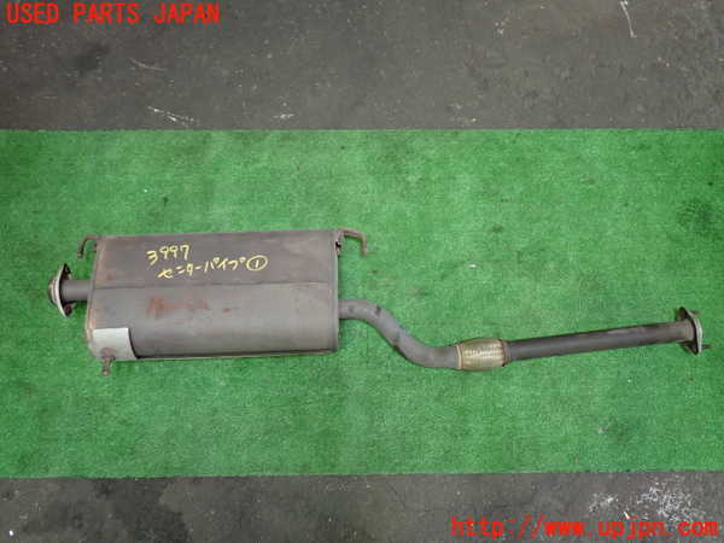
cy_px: 272
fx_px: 627
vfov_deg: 46.8
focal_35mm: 30
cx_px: 362
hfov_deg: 60.0
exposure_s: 1/30
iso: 200
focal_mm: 5.4
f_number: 2.3
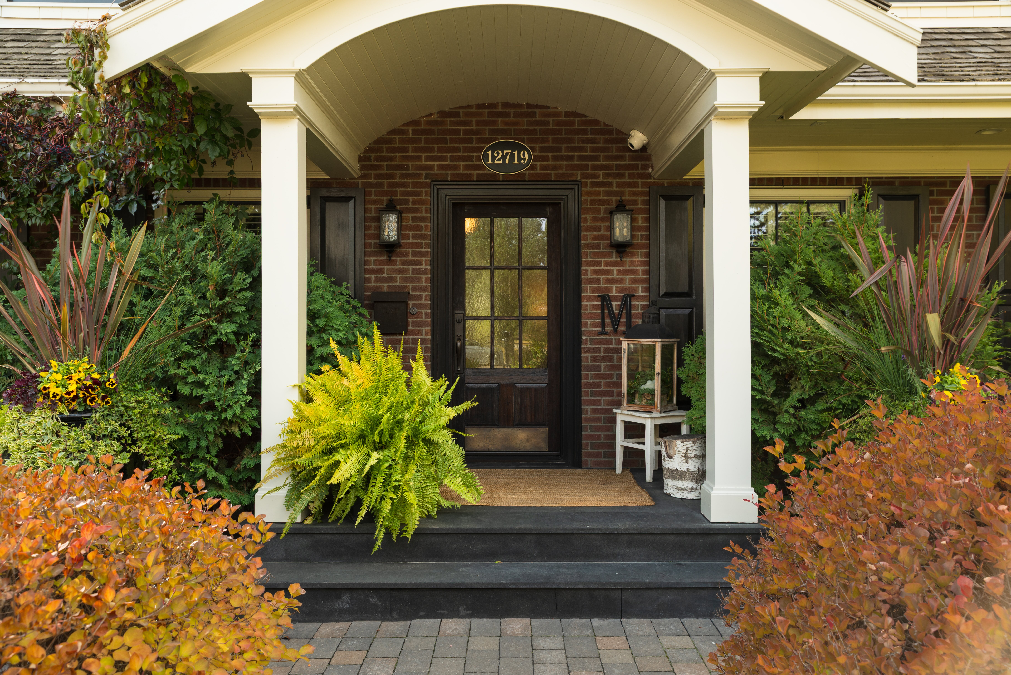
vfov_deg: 43.6
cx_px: 506
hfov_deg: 61.9
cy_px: 338
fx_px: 843
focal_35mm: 30
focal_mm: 30
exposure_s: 1/20
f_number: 10
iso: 100
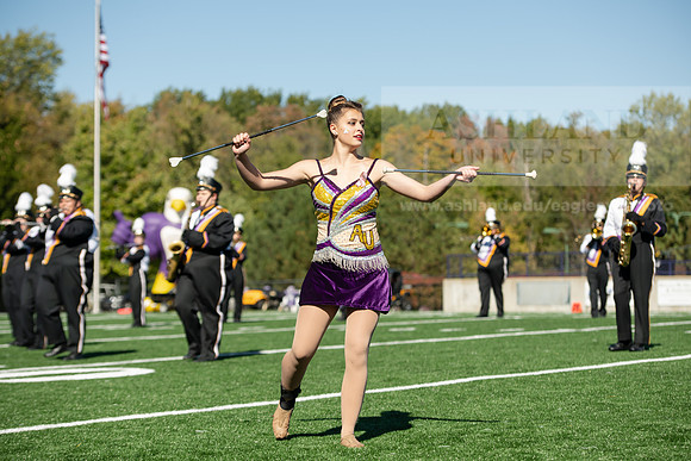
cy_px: 230
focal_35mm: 95
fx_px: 1824
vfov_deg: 14.4
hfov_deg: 21.5
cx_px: 346
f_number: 4
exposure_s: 1/1600
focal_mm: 95
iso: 200
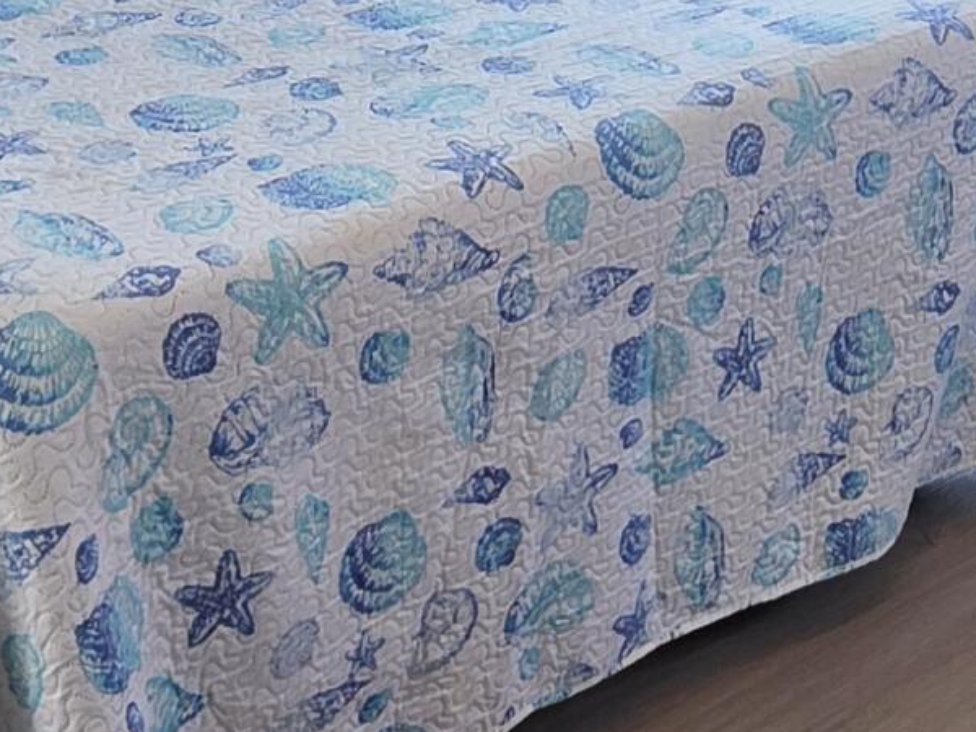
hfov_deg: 29.7
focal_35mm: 65
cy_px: -176
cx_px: 368
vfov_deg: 20.9
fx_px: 1833
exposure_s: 1/120
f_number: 1.9
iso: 160
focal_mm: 2.2
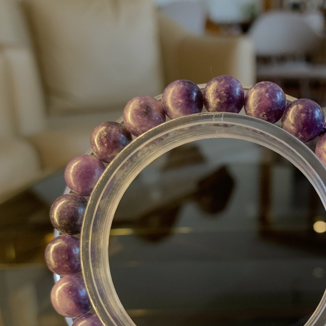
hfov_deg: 39.5
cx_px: 219
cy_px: 232
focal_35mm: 42
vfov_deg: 39.3
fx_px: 448
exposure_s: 1/74
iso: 100
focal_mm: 4.25
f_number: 1.8
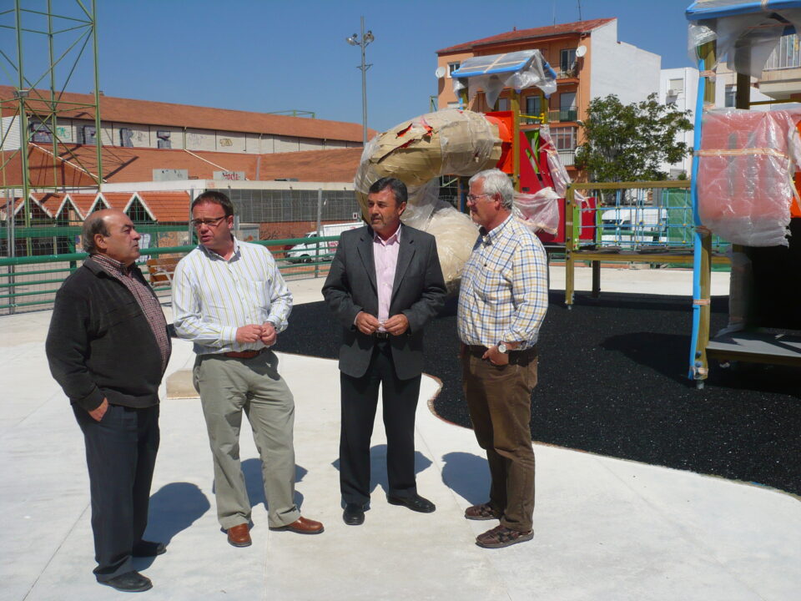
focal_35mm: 35
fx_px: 810
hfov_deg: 52.6
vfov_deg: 40.7
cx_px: 400
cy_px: 300
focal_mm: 5.8
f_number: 8
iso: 100
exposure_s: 1/500
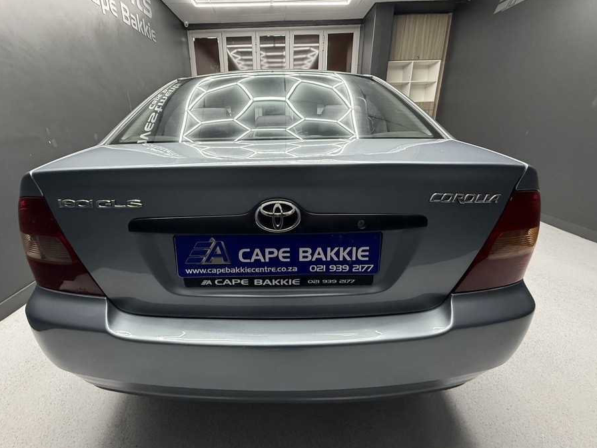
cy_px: 223
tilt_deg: -20.1
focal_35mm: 16
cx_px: 275
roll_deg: +1.7
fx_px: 276
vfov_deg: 78.1
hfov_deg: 94.3
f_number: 2.2
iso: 400
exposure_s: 1/100
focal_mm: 2.22
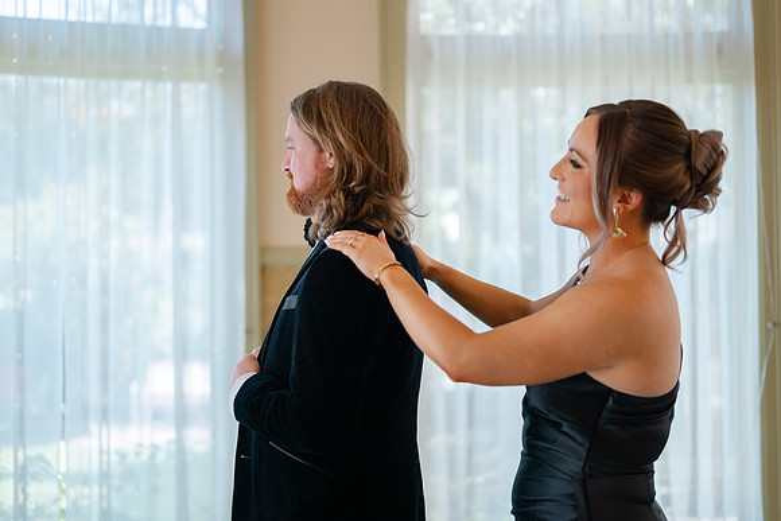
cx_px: 390
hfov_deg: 39.2
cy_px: 260
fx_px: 1098
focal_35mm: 51
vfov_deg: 26.7
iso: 64
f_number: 1.8
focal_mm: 50
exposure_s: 1/250
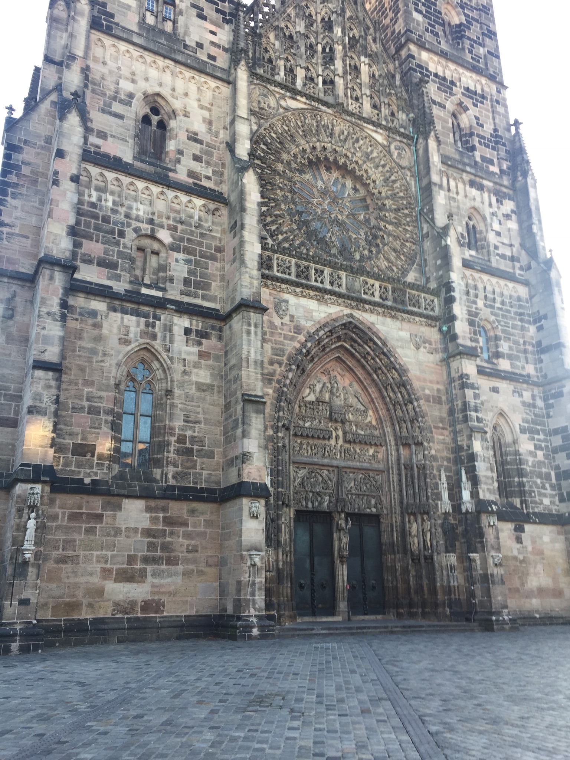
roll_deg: +0.8
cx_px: 285
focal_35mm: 29
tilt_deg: +18.9
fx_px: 637
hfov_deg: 48.2
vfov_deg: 61.7
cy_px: 380
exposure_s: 1/100
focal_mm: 4.15
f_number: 2.2
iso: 32
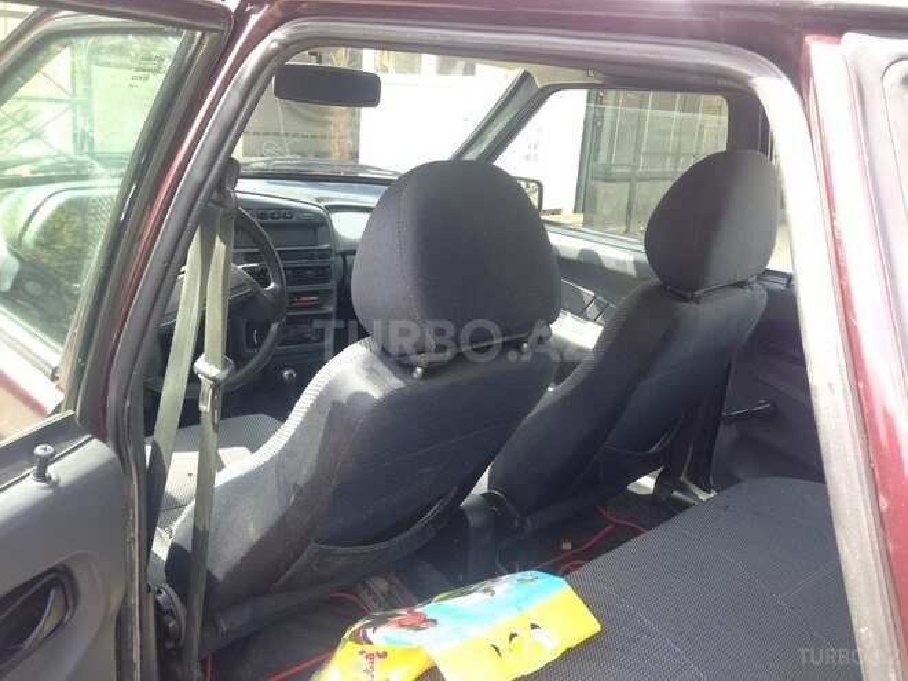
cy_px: 340
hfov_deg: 55.4
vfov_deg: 42.9
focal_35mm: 33
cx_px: 454
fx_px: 866
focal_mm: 4.12
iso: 50
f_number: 2.4
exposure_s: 1/120
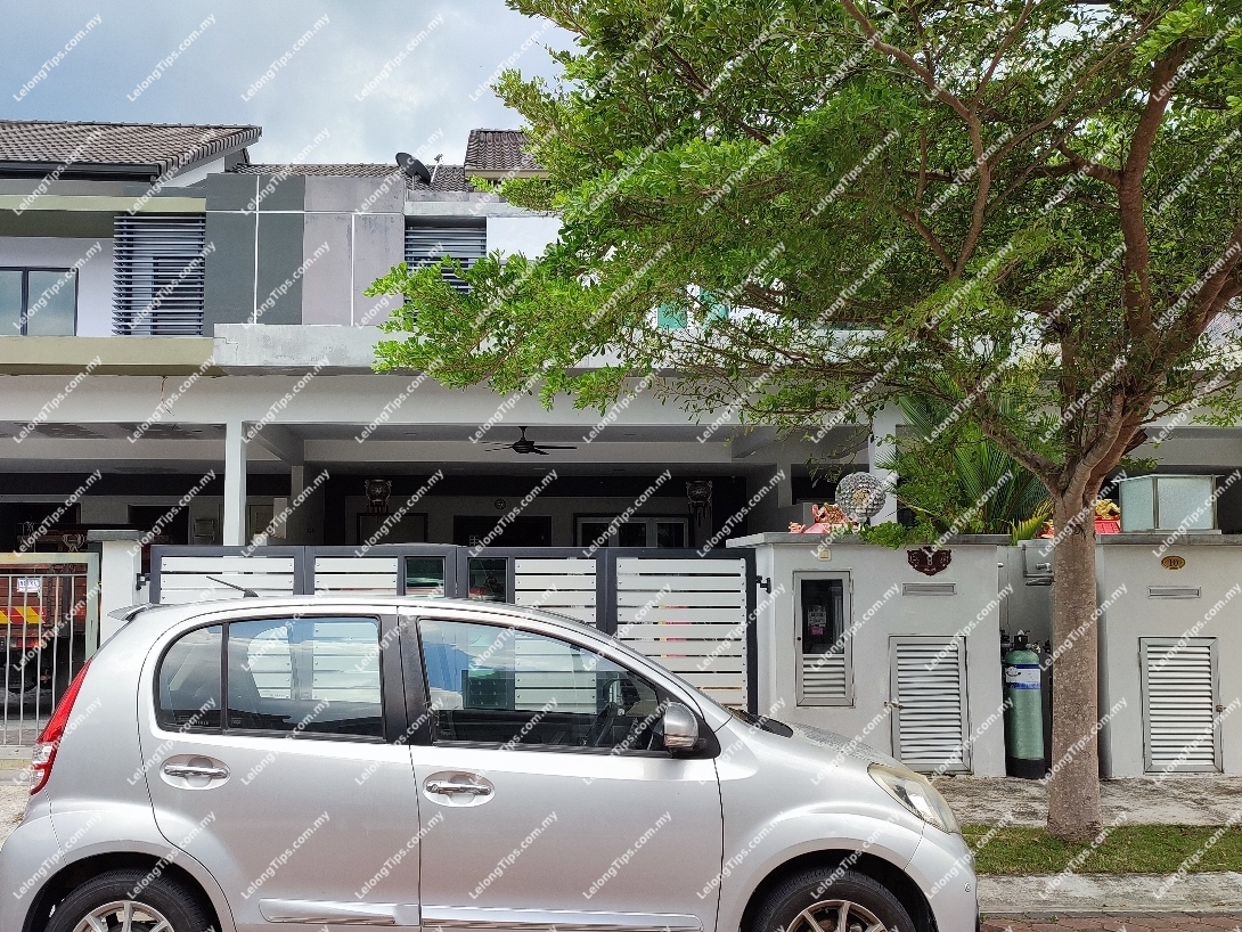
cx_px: 621
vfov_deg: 54.9
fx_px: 897
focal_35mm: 25
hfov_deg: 69.4
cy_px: 466
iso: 50
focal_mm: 6.04
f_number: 1.9
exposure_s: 1/320
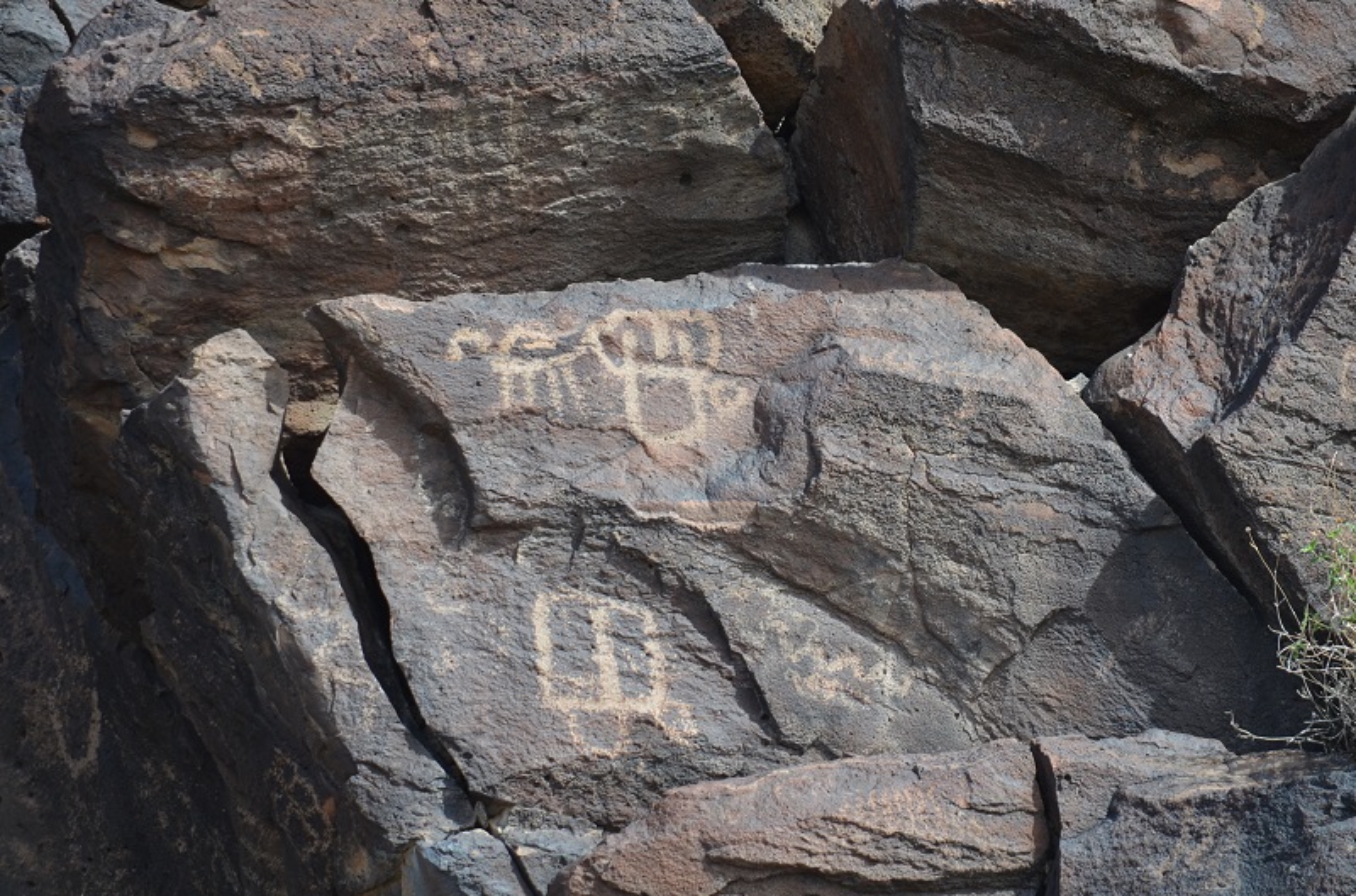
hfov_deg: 4.6
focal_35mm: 450
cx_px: 678
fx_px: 16906
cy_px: 448
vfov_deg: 3.0
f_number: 5.6
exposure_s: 1/500
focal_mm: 300
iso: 280
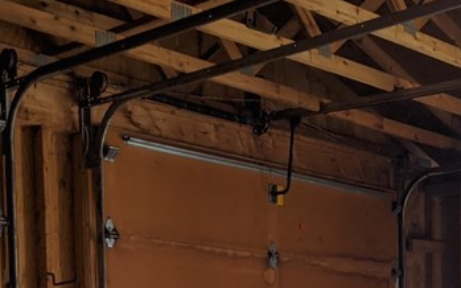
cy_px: 409
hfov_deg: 24.2
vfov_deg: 14.6
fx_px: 1055
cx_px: 371
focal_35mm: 84
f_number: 1.8
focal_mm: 4.44
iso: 55
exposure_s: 1/24.4
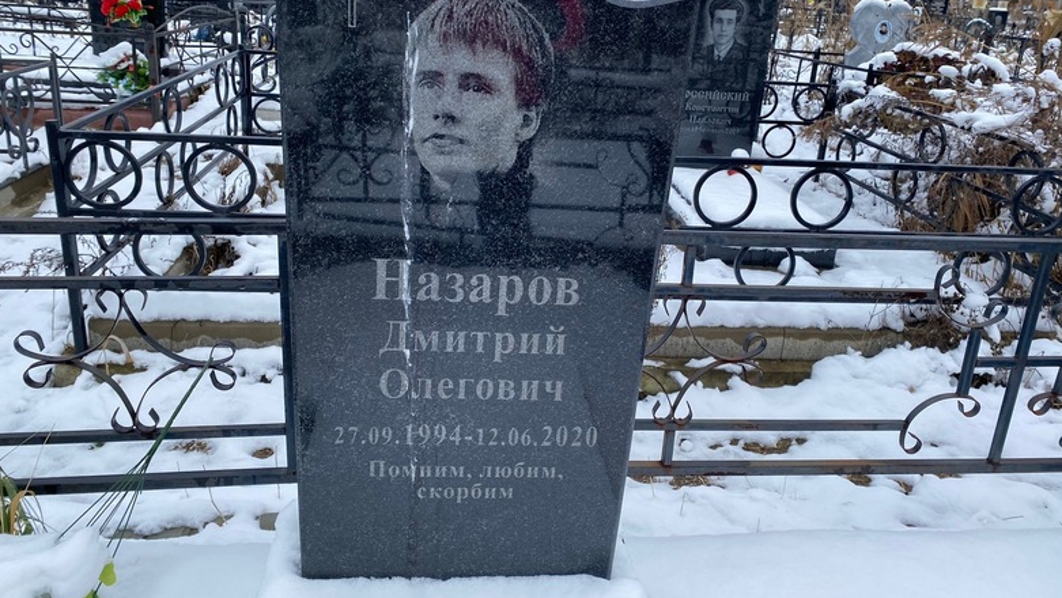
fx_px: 817
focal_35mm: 29
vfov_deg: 40.0
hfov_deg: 66.0
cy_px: 235
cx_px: 541
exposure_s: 1/212
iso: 32
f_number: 1.8
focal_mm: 4.25
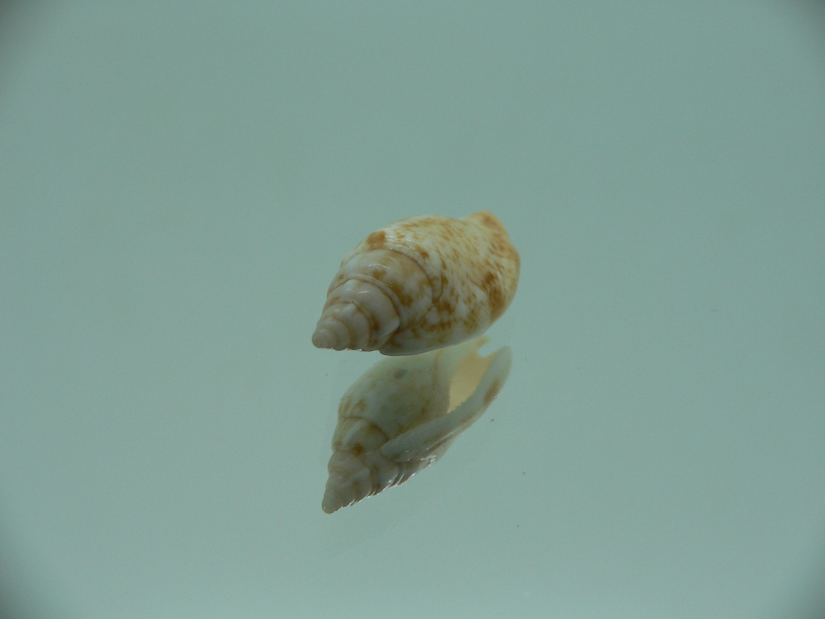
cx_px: 412
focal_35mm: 35
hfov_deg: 52.6
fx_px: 834
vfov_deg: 40.7
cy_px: 310
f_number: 2.8
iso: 80
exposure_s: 1/80
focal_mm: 4.6
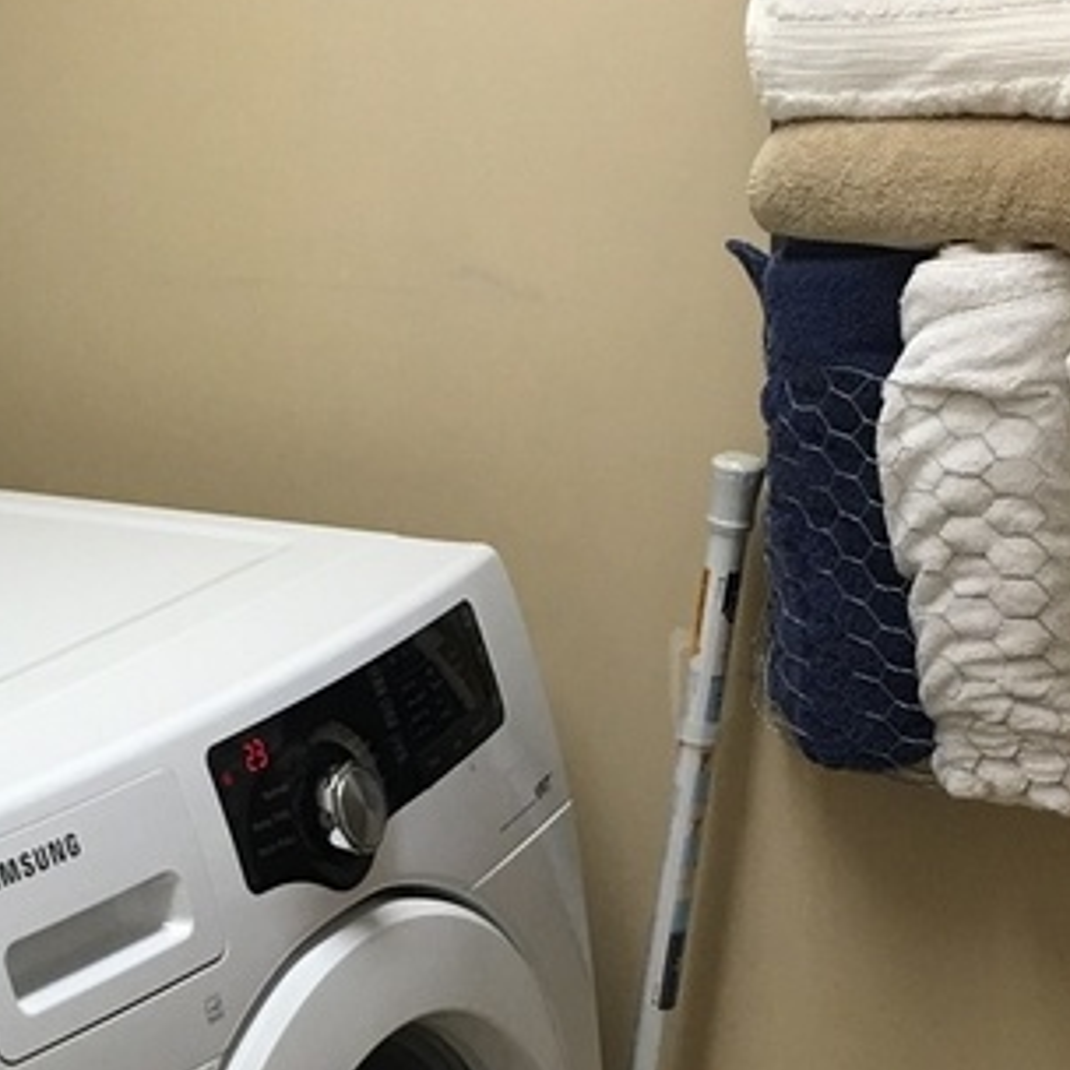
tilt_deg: -21.5
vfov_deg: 18.8
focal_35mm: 91
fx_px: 3182
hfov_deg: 18.9
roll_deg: +2.1
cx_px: 232
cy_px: 947
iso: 40
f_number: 2.2
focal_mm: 4.15
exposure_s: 1/30
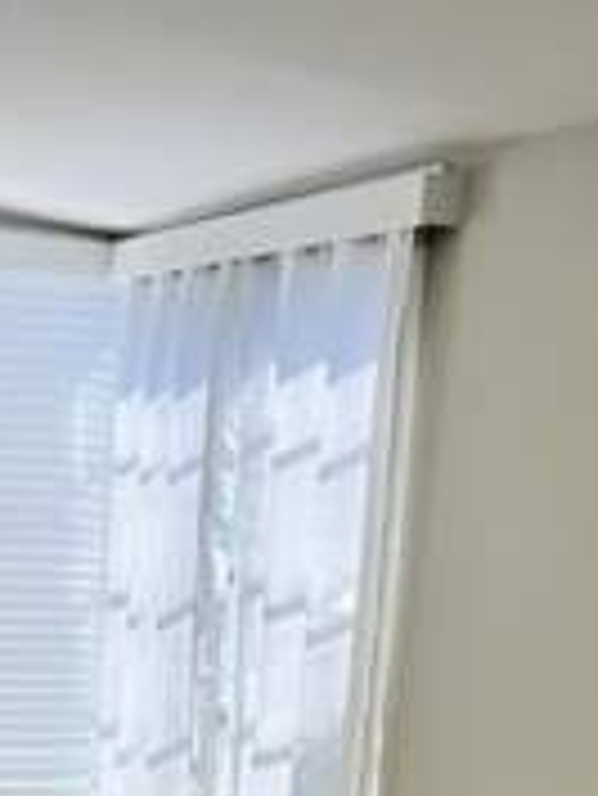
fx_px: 2163
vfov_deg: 18.0
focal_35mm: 94
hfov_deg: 15.6
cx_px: 54
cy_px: 1277
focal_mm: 5.7
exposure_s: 1/182
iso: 40
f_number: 1.5
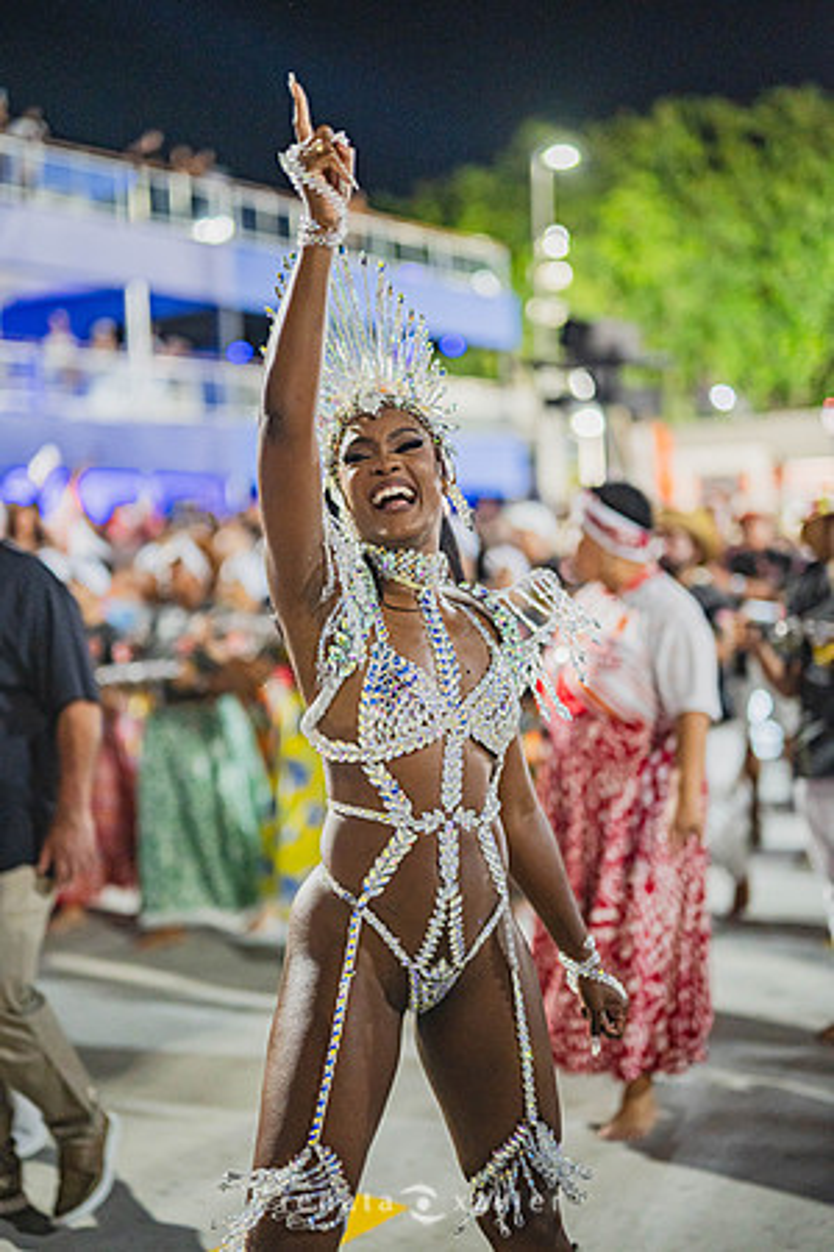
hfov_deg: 27.0
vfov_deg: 39.6
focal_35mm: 50
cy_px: 626
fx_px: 1737
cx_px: 417
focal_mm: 50
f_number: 1.3
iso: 1600
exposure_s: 1/1000
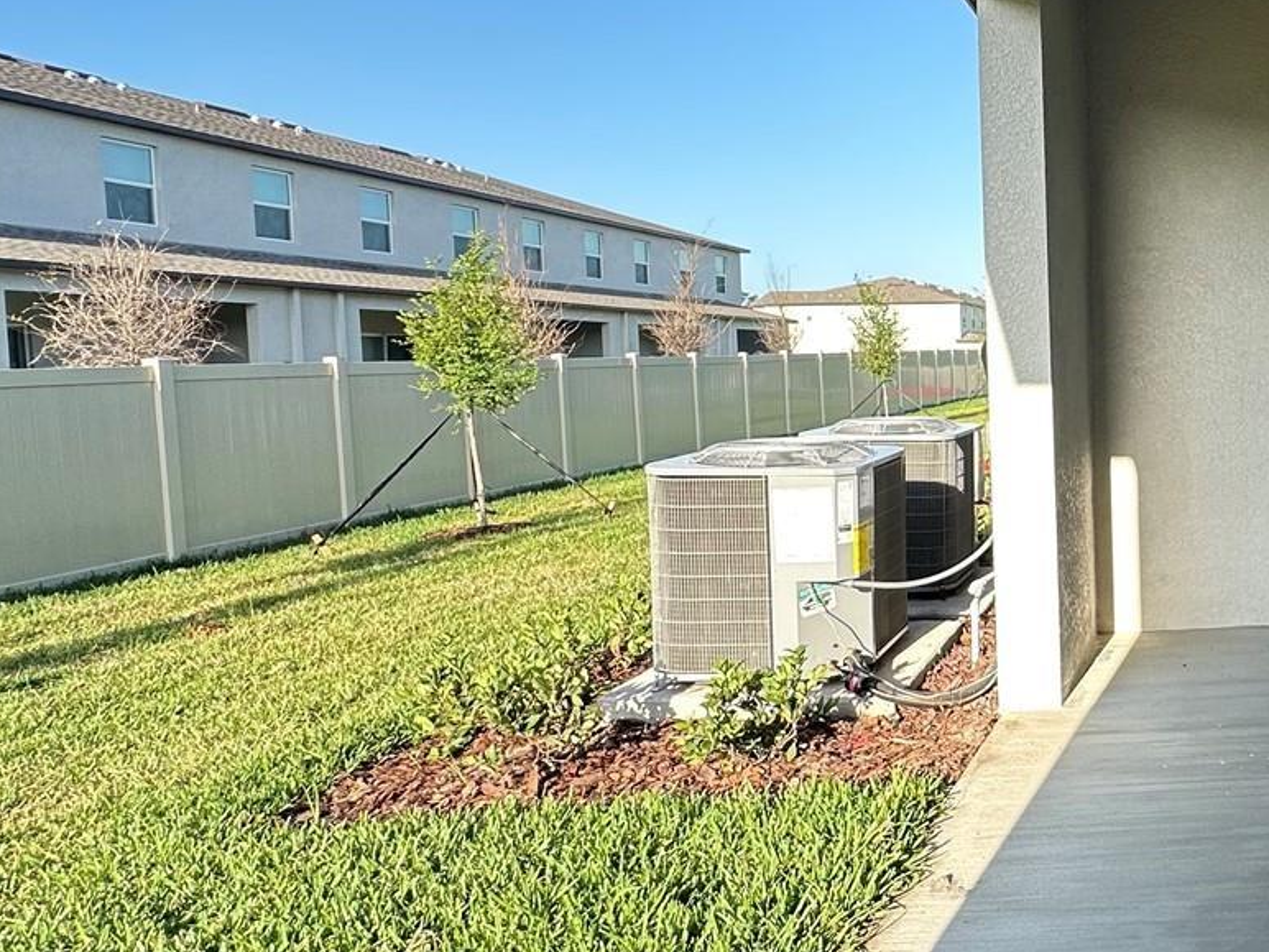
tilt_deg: -2.4
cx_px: 1274
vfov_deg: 48.1
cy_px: 414
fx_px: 1063
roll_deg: +0.4
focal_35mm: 29
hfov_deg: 49.9
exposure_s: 1/244
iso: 40
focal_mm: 2.22
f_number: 2.2
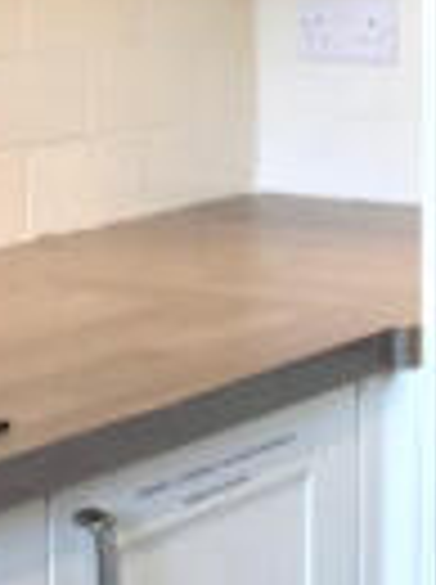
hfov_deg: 11.3
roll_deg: -0.3
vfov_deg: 15.5
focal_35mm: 126
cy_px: 61
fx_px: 2123
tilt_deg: -3.9
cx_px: 636
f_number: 1.8
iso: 25
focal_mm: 3.99
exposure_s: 1/50
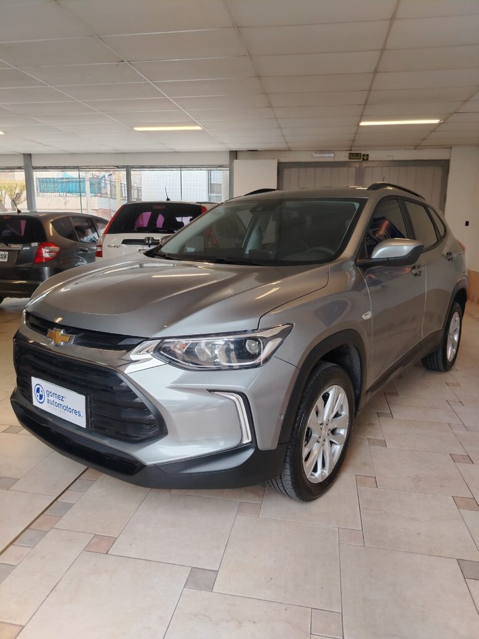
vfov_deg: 71.6
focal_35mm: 24
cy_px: 320
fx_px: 443
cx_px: 240
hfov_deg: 56.8
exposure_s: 1/50
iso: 259
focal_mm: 5.25
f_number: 1.75
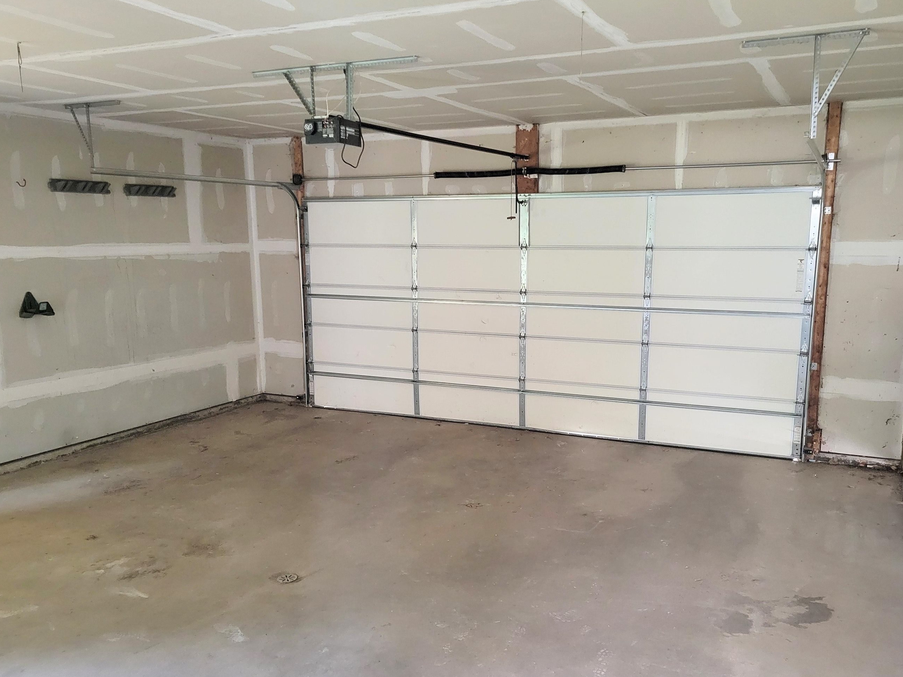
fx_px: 809
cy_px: 377
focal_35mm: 31
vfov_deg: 45.4
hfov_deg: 58.3
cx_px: 490
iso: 800
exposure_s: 1/24
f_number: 1.8
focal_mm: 5.4
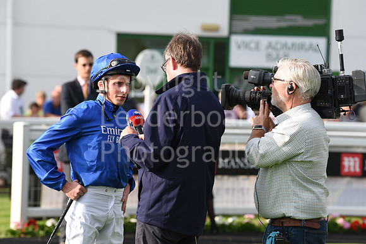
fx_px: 2034
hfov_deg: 10.3
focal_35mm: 200
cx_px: 183
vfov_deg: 6.9
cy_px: 122
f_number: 5.6
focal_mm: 200
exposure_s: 1/1600
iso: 640
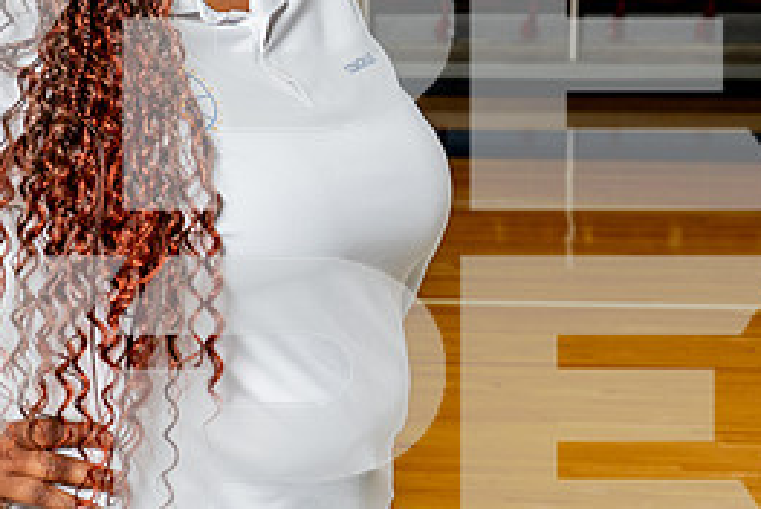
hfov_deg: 20.5
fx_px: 2053
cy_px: 59
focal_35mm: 97
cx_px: 67
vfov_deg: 14.0
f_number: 5.6
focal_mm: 44
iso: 640
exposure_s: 1/250
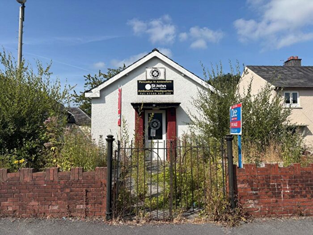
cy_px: 118
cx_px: 156
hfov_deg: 67.3
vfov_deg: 53.1
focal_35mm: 26
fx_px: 235
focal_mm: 5.96
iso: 50
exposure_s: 1/4255
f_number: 1.6
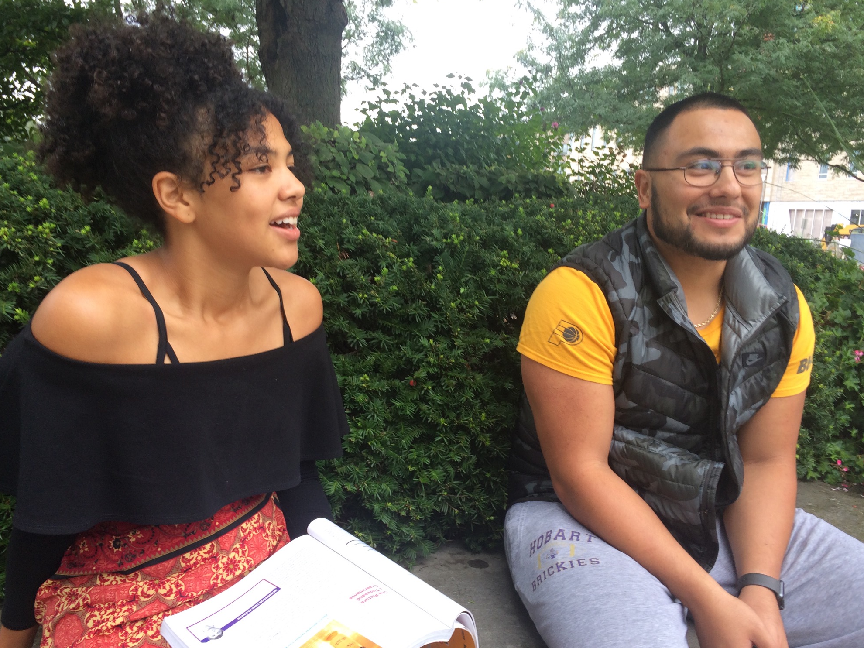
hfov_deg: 60.0
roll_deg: -2.9
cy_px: 324
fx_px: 749
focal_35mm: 30
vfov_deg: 46.8
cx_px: 435
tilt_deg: -10.1
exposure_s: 1/60
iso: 40
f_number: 2.2
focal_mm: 4.15
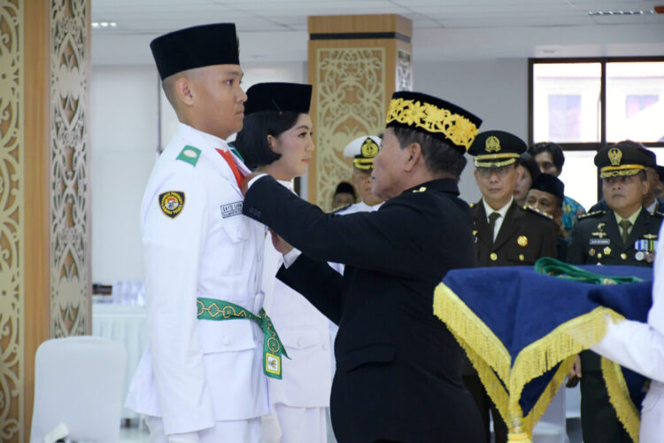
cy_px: 222
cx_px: 332
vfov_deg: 10.2
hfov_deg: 15.2
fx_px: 2490
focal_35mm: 135
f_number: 5.3
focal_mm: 90
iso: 2500
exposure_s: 1/125
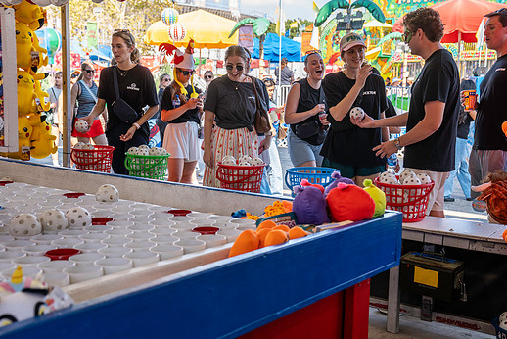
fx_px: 662
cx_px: 246
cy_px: 175
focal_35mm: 47
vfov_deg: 28.7
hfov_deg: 41.9
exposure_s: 1/200
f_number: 4.5
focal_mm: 42
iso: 125
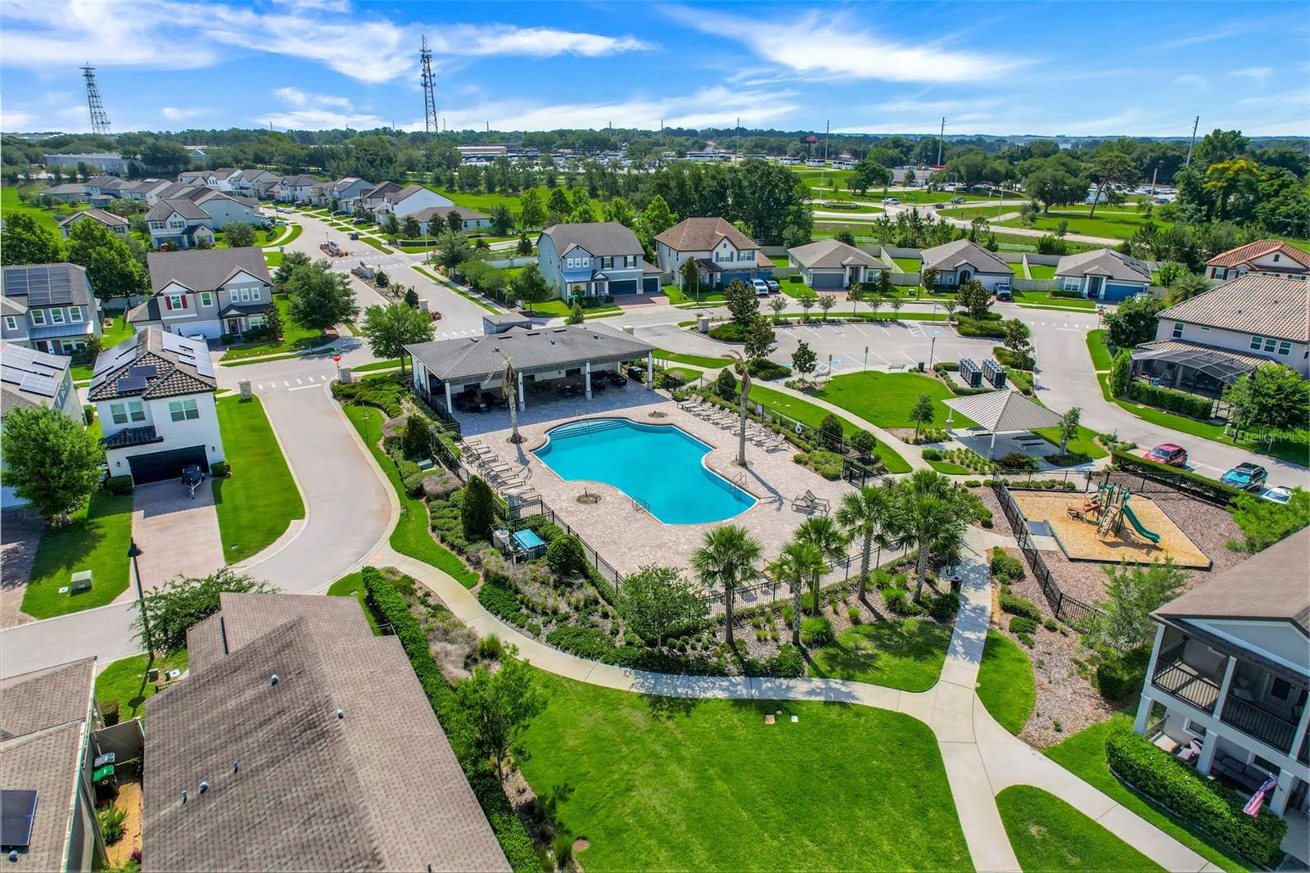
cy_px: 436
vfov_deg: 57.2
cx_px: 655
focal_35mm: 22
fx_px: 800
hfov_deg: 78.6
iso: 110
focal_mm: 8.38
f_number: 2.8
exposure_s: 1/500
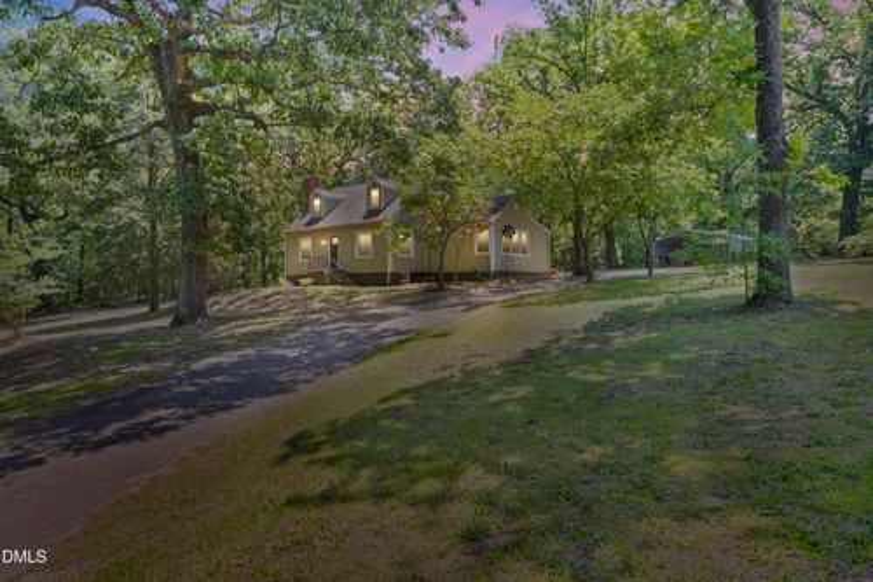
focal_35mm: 23
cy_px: 291
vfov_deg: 55.1
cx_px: 436
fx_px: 558
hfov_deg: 76.1
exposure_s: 1/100
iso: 640
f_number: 8
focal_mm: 23
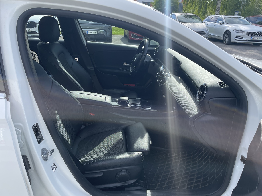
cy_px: 98
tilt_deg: -23.3
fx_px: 197
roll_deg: -2.4
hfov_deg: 67.3
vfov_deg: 53.1
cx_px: 131
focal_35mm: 26
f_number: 1.6
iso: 32
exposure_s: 1/932
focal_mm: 4.2
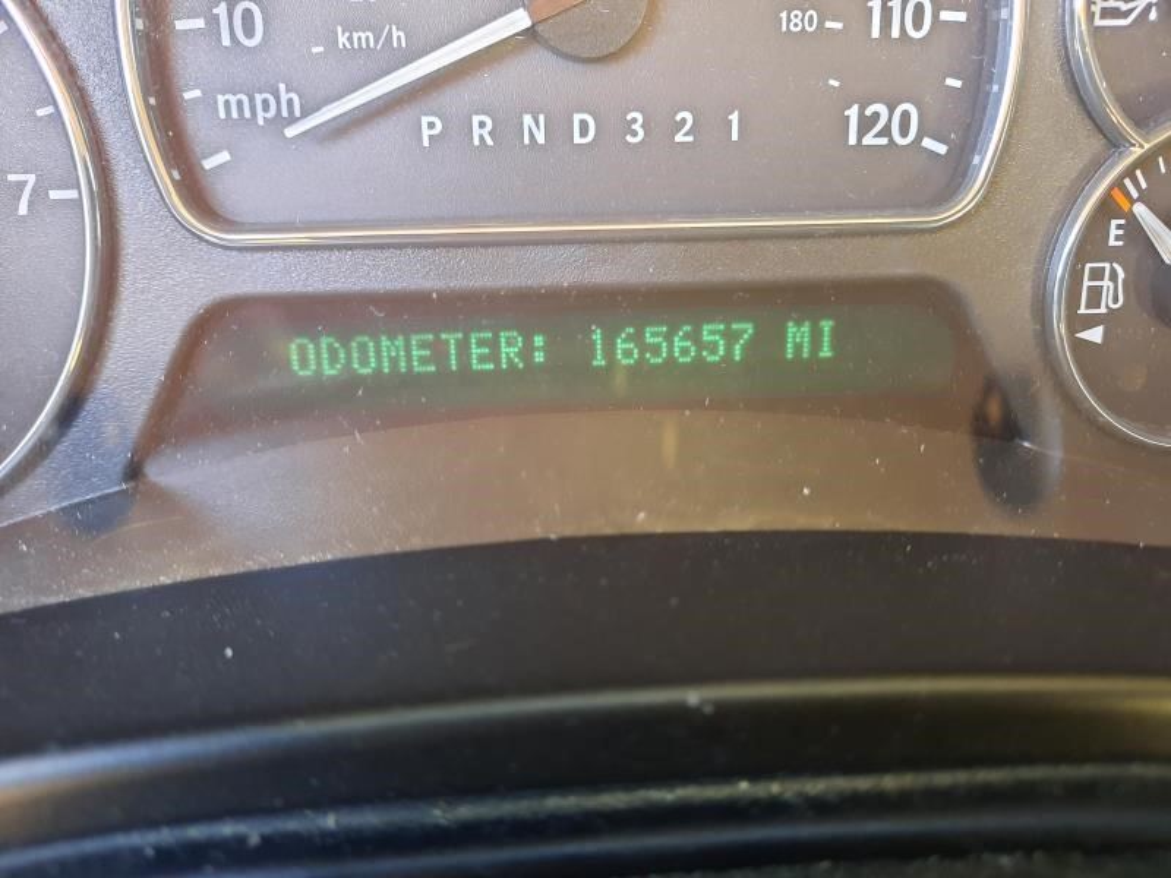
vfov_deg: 54.9
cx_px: 586
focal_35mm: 25
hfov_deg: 69.4
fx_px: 846
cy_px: 439
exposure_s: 1/24
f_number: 2
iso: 500
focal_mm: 4.6
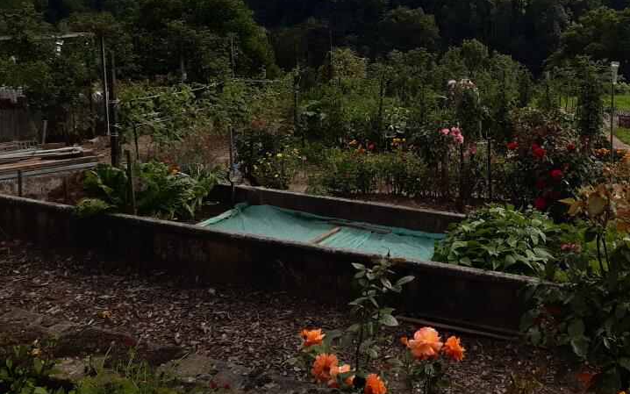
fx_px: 721
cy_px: 46
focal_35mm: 42
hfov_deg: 45.7
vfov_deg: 29.4
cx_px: 465
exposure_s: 1/9615
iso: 40
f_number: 1.7
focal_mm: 3.92
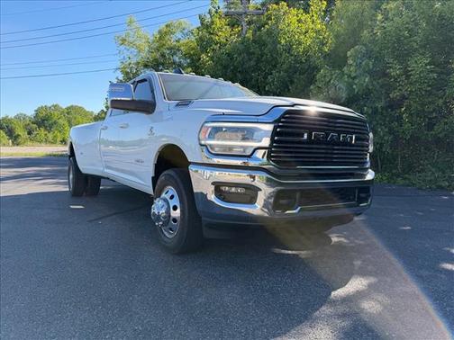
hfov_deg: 71.6
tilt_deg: -6.6
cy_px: 170
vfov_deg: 56.8
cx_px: 227
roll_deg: +0.0
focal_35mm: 24
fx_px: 315
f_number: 1.78
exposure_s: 1/1770
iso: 100
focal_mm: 6.76
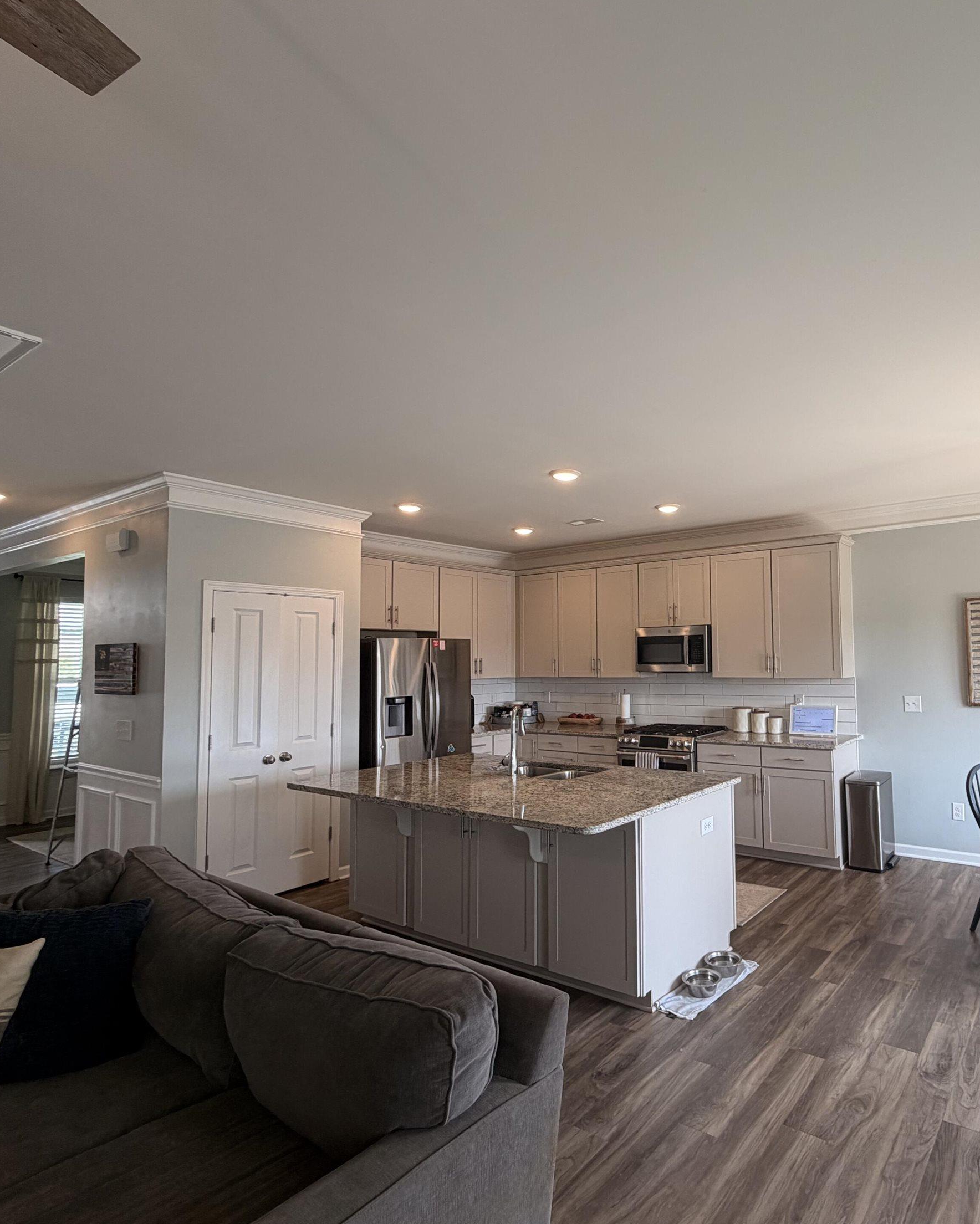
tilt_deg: +3.6
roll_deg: +1.2
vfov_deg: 83.3
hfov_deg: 68.2
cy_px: 618
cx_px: 677
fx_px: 689
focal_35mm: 19
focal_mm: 2.22
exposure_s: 1/120
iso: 100
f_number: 2.2
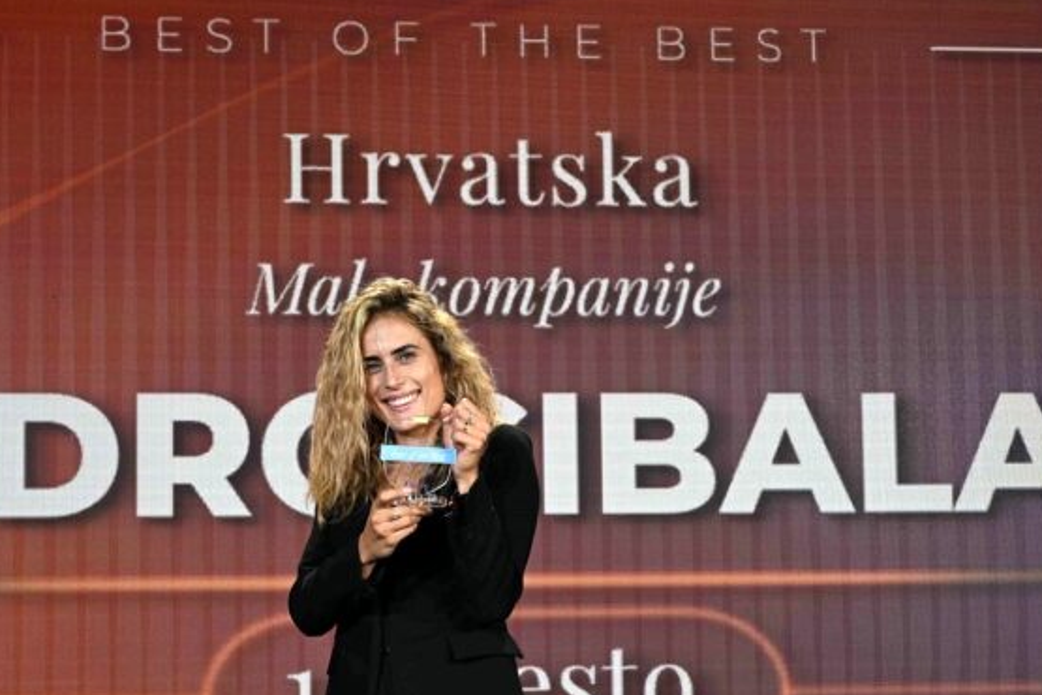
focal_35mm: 72
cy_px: 464
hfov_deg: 28.1
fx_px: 2084
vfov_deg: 18.9
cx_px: 467
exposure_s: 1/320
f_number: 4
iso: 500
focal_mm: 52
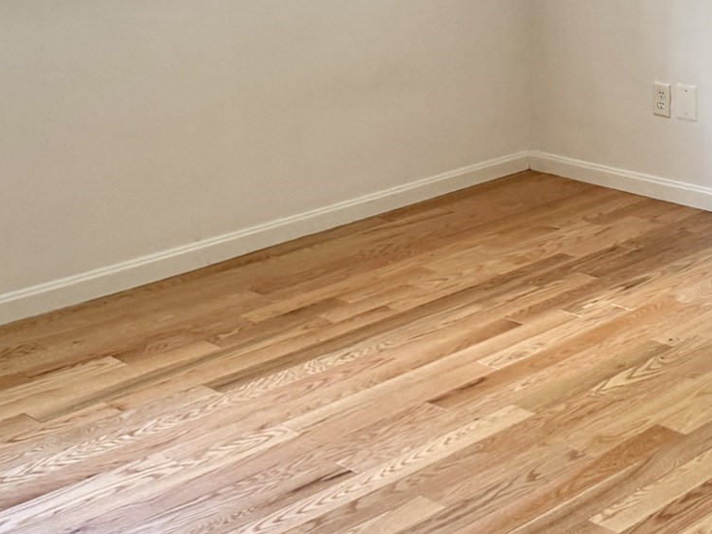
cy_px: -30
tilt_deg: -6.5
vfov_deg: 21.3
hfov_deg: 28.6
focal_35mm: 66
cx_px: 593
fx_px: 1358
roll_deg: +0.8
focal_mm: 6.76
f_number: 1.78
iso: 125
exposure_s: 1/60
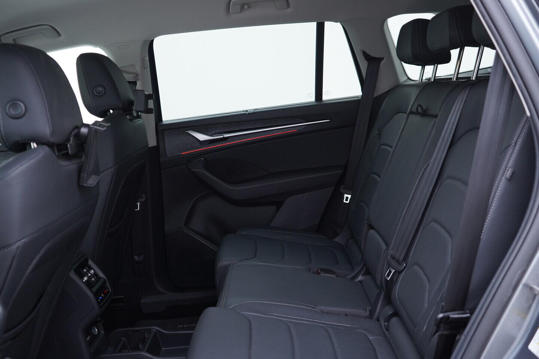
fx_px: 539
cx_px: 270
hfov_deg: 53.1
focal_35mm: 36
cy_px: 180
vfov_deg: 36.9
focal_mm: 24
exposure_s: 1/40
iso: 320
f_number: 2.8
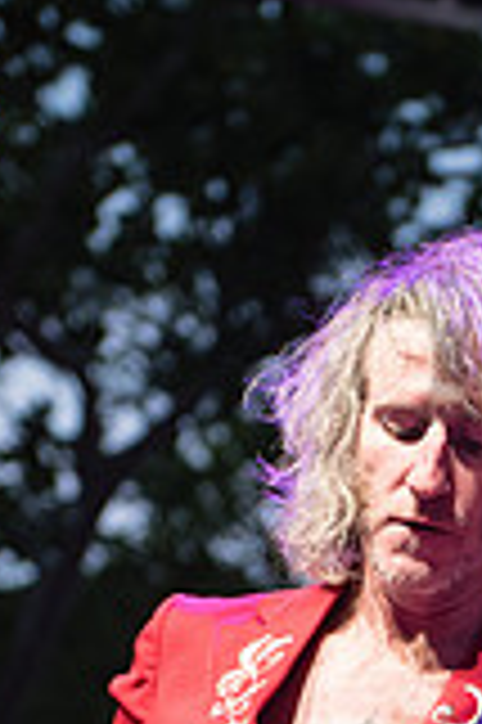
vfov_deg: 9.1
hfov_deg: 6.1
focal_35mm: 224
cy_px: 780
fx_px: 4508
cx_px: 446
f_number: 3.2
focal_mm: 62
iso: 1600
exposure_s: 1/320
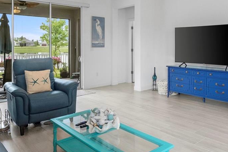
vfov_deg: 39.4
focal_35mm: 33
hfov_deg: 56.9
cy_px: 48
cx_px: 133
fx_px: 209
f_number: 8
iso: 800
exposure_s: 1/640
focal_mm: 14
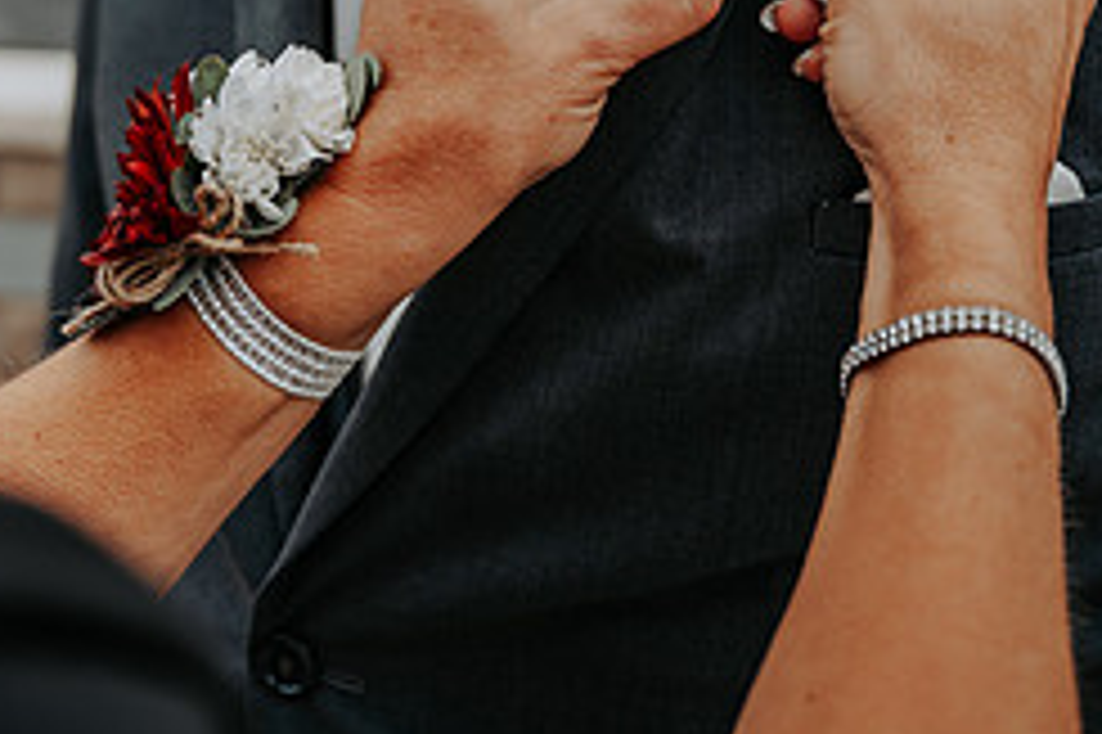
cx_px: 373
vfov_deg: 19.8
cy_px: -113
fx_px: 1988
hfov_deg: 30.8
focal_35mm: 65
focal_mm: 27.5
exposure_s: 1/1000
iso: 320
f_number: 2.8
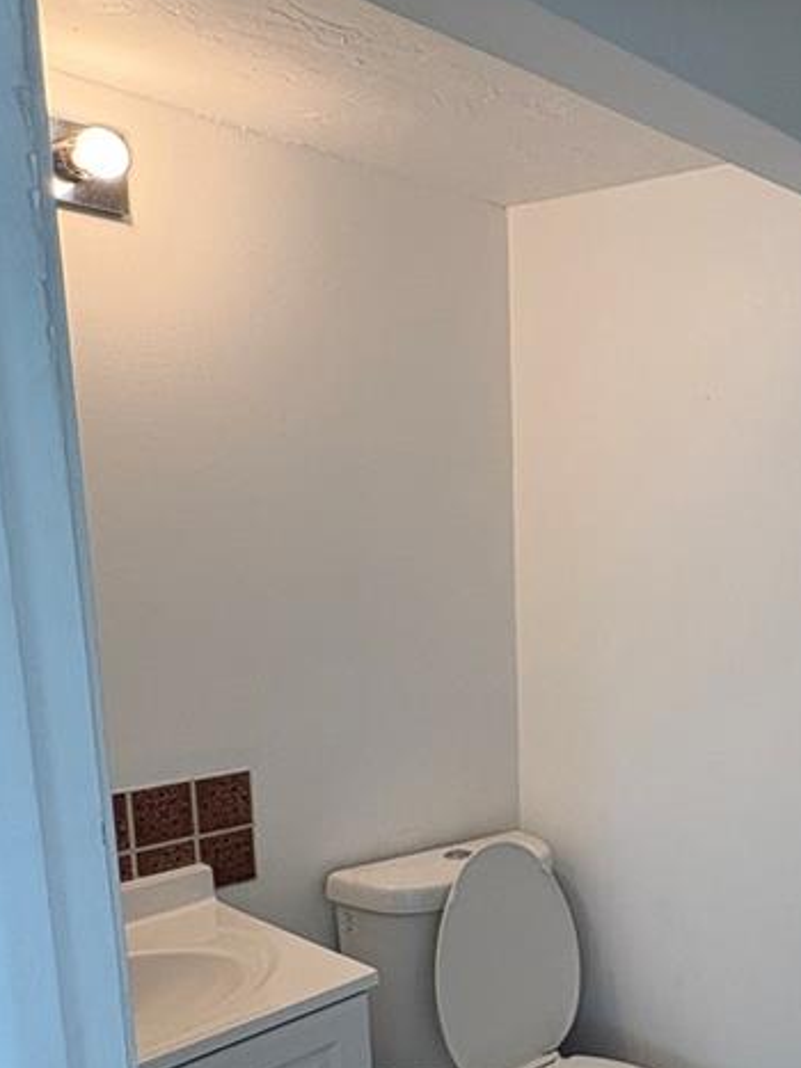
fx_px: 1111
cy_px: 730
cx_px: 767
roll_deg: -1.4
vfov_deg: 50.3
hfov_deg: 36.4
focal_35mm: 36
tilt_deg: -11.7
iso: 125
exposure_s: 1/120
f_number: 2.2
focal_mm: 2.22
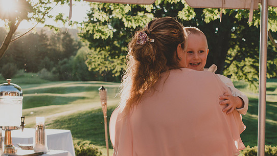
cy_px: 110
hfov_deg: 22.6
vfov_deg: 12.9
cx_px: 172
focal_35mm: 94
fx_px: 690
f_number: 6.3
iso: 100
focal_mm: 48
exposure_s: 1/160
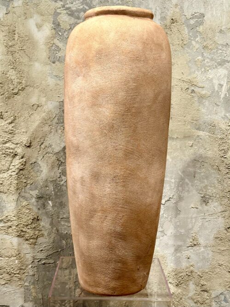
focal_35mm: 48
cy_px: 154
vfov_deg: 39.7
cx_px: 115
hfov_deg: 30.3
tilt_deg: -4.1
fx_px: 425
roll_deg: -1.5
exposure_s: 1/119
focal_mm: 6.86
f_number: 1.78
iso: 40
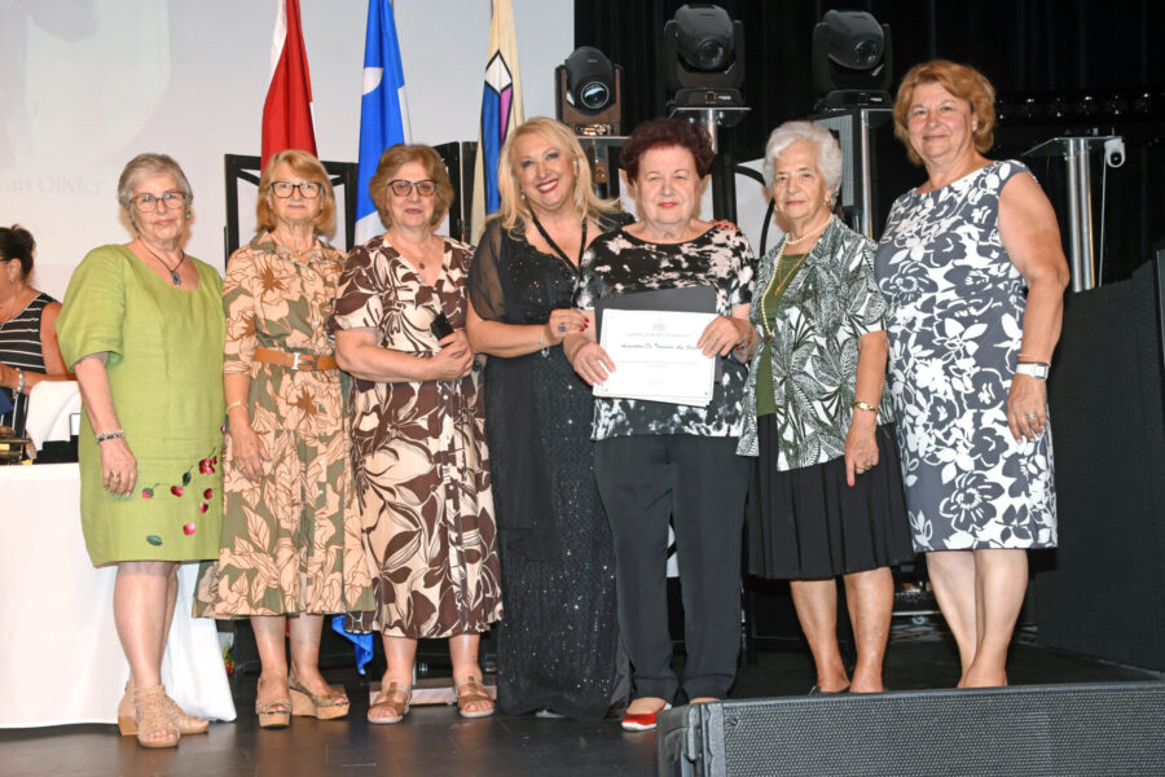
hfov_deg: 41.1
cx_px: 582
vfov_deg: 28.1
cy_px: 388
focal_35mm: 48
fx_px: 1553
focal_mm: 32
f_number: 7.1
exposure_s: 1/60
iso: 800
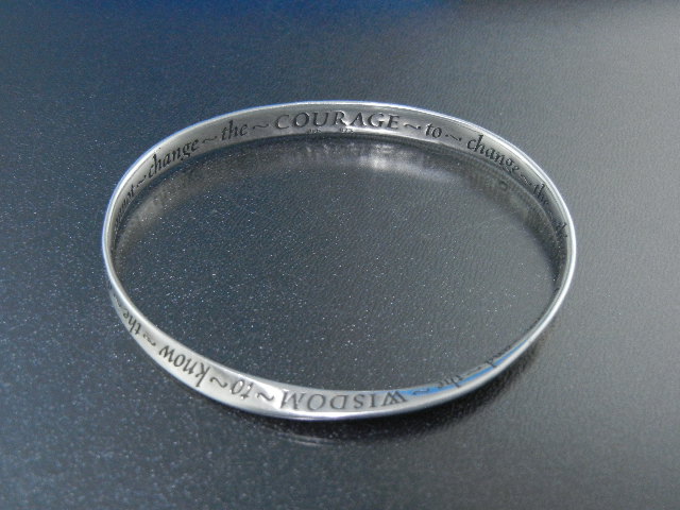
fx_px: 766
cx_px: 340
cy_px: 255
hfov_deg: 47.9
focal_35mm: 39
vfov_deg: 36.8
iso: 800
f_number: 7.4
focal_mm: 7.1
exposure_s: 1/30
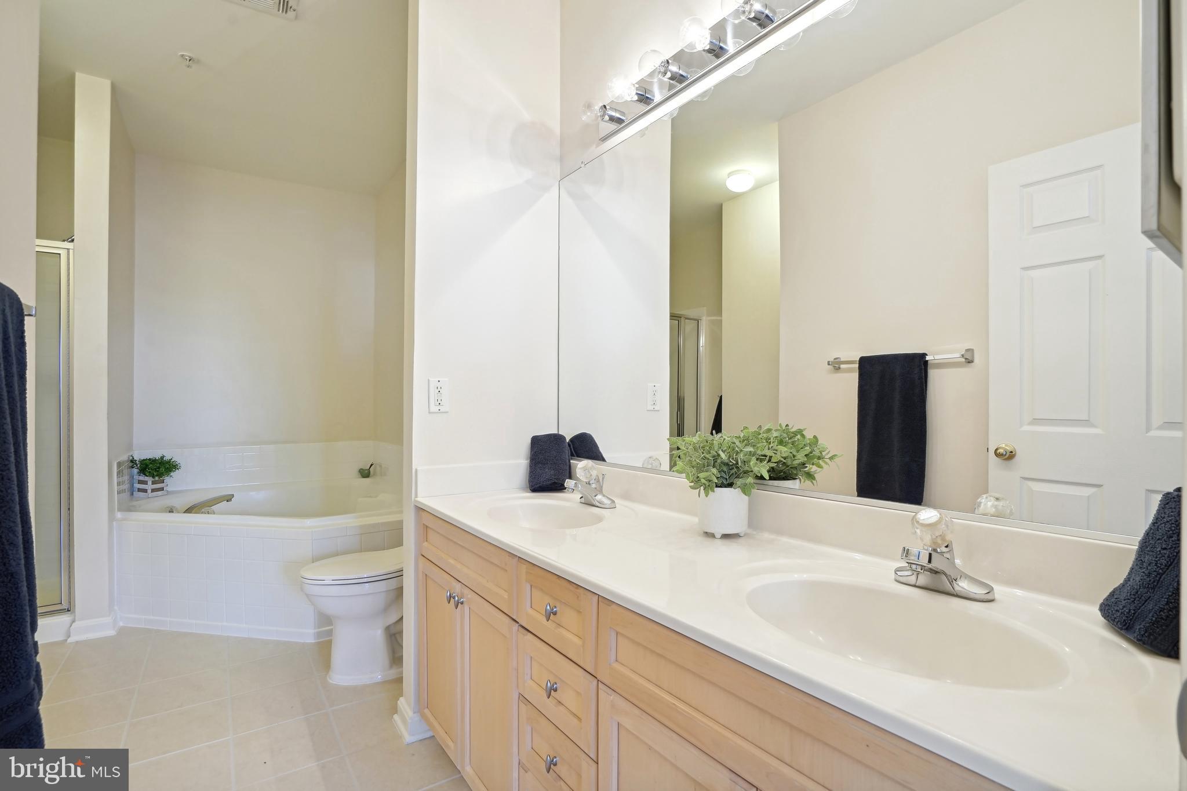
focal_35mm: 16
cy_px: 396
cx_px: 594
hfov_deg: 96.7
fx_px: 527
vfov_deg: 73.7
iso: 800
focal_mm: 16
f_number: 8
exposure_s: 1/25
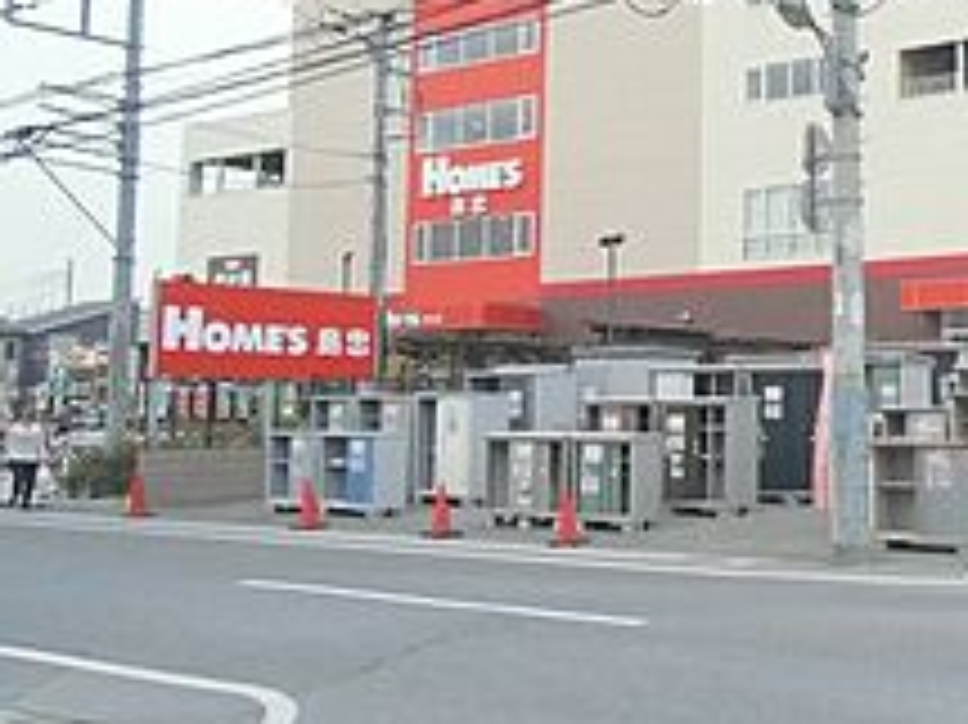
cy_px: 297
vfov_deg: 29.0
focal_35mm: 50
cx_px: 900
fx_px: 1397
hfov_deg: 35.6
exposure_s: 1/200
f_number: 3
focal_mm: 4.24
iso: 64
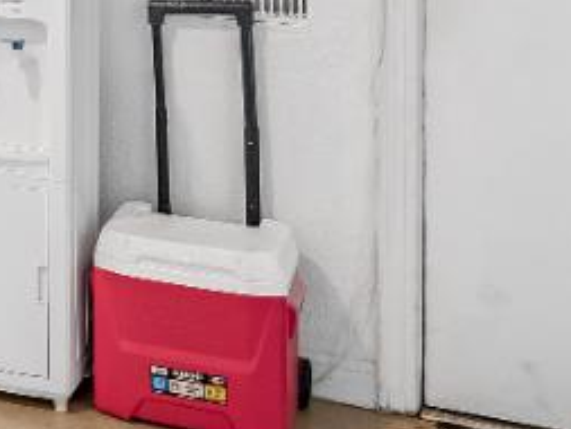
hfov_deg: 17.2
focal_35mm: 91
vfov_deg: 15.0
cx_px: -485
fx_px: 1502
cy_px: -231
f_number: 7.1
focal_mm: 16
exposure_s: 1/6
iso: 640
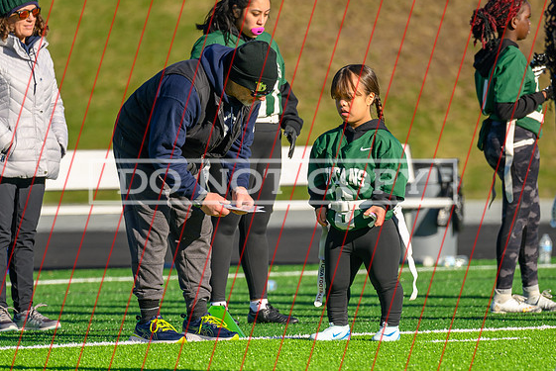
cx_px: 299
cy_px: 292
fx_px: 7264
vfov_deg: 2.9
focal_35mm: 470
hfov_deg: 4.4
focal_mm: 200
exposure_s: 1/1000
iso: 64
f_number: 2.8
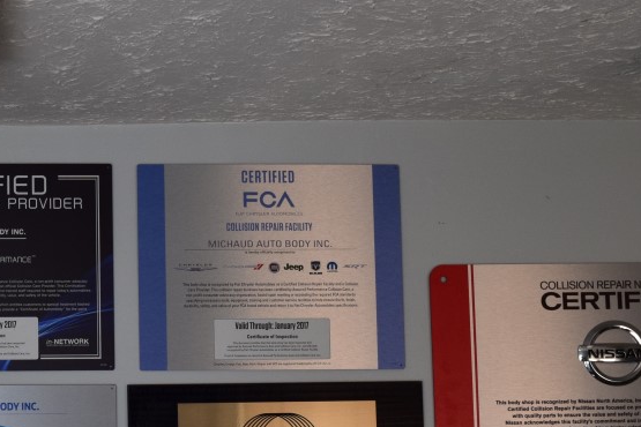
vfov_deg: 16.2
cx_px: 44
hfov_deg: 23.4
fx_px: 1496
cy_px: 305
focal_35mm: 84
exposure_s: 1/60
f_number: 8
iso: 640
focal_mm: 27
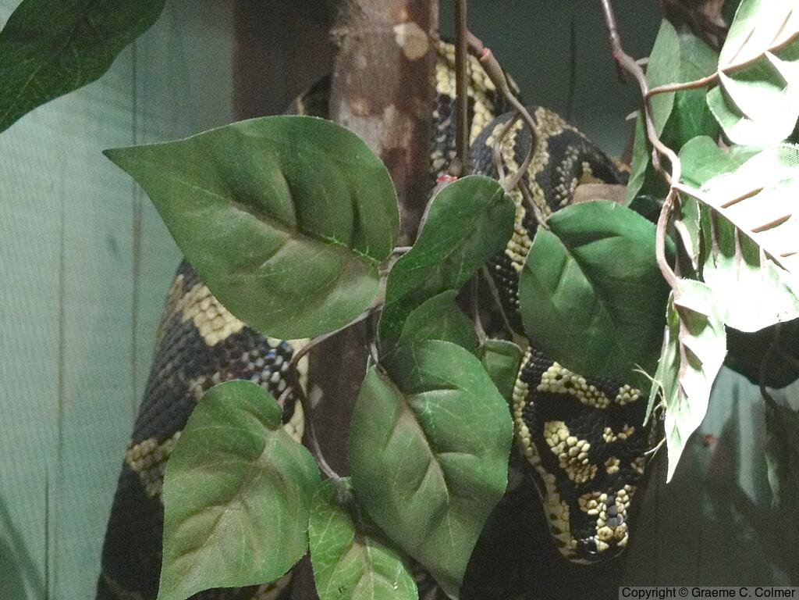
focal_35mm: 35
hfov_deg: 52.6
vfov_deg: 40.7
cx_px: 400
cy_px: 300
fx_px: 808
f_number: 2.4
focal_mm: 4.28
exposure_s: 1/20
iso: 250
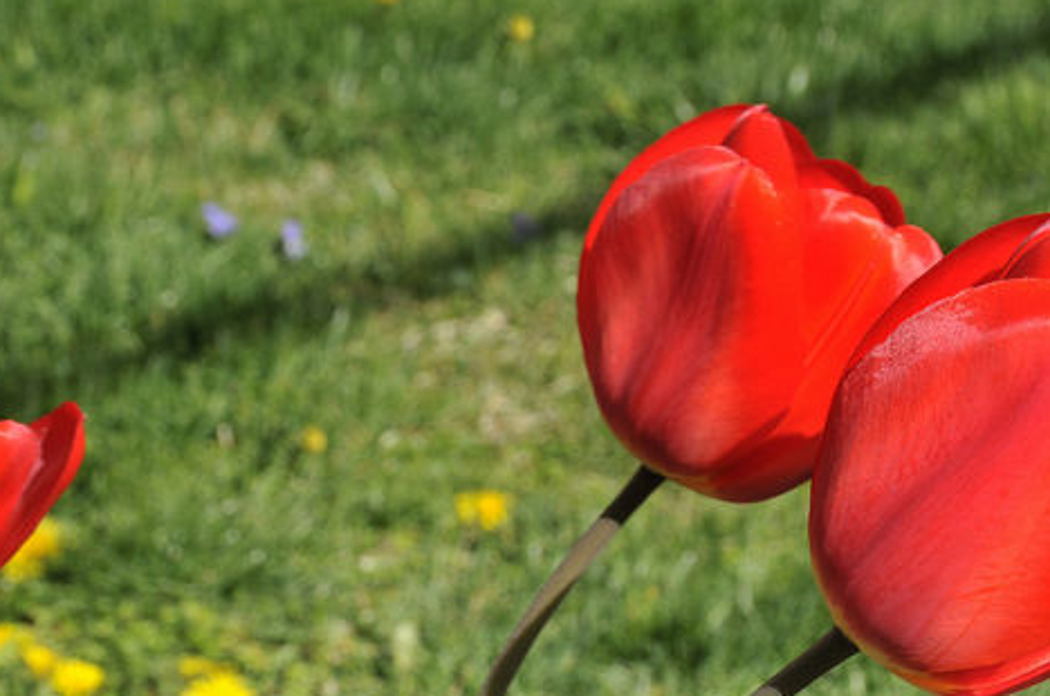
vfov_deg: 9.1
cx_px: 422
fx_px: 4366
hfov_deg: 13.7
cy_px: 571
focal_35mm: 150
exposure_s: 1/200
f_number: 11
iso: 200
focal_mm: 52
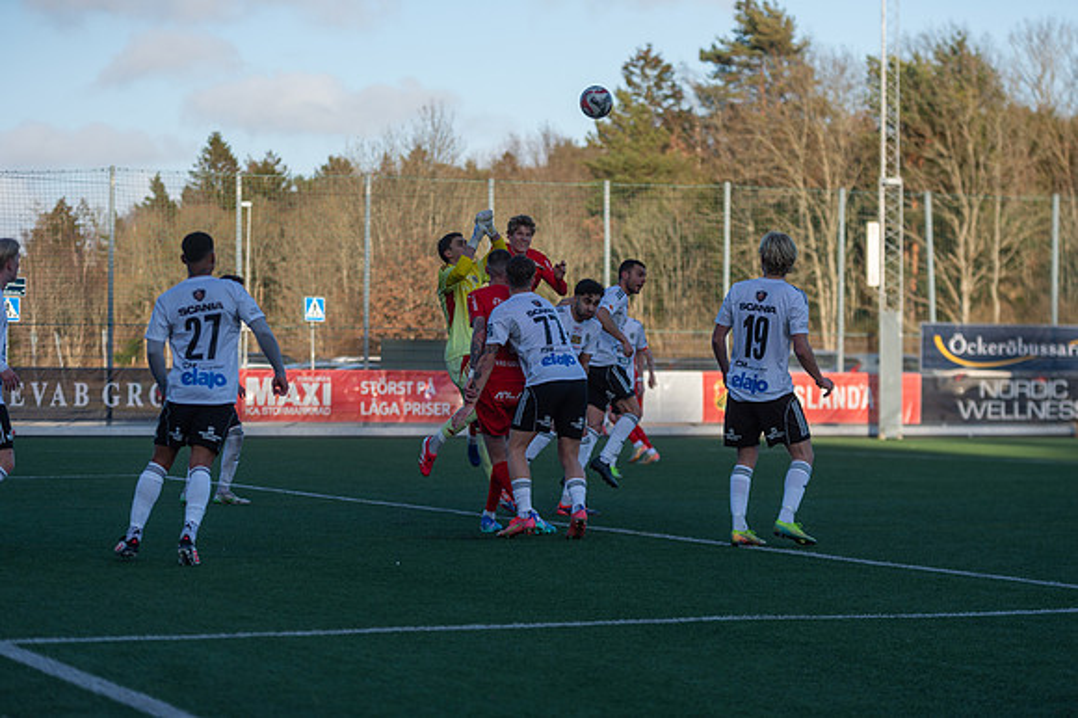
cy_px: 359
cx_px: 539
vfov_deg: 12.8
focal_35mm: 107
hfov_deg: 19.1
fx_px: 3209
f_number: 3.2
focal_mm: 105
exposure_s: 1/1000
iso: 100
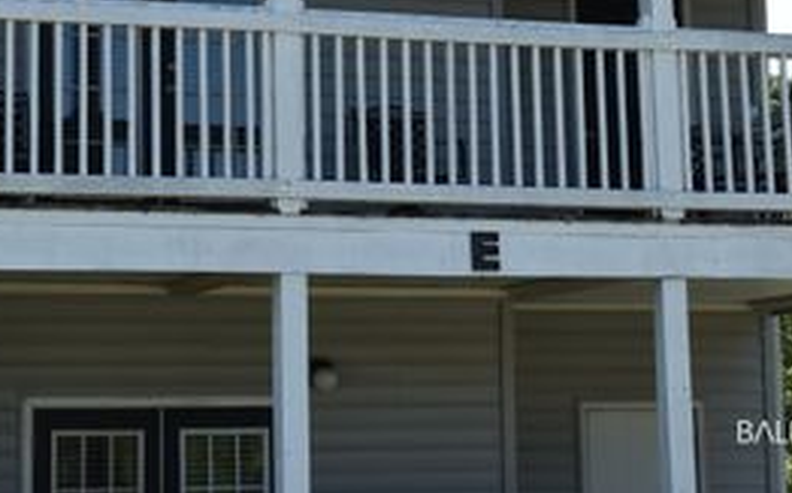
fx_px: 2393
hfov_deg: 18.8
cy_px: -5
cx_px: 323
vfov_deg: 11.6
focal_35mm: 111
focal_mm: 38
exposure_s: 1/250
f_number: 8
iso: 100
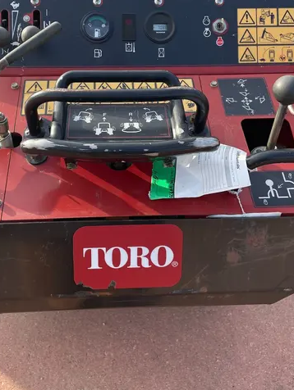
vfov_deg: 46.0
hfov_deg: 36.0
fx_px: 452
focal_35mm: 40
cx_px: 128
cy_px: 128
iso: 50
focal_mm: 4.2
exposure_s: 1/924
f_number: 1.6
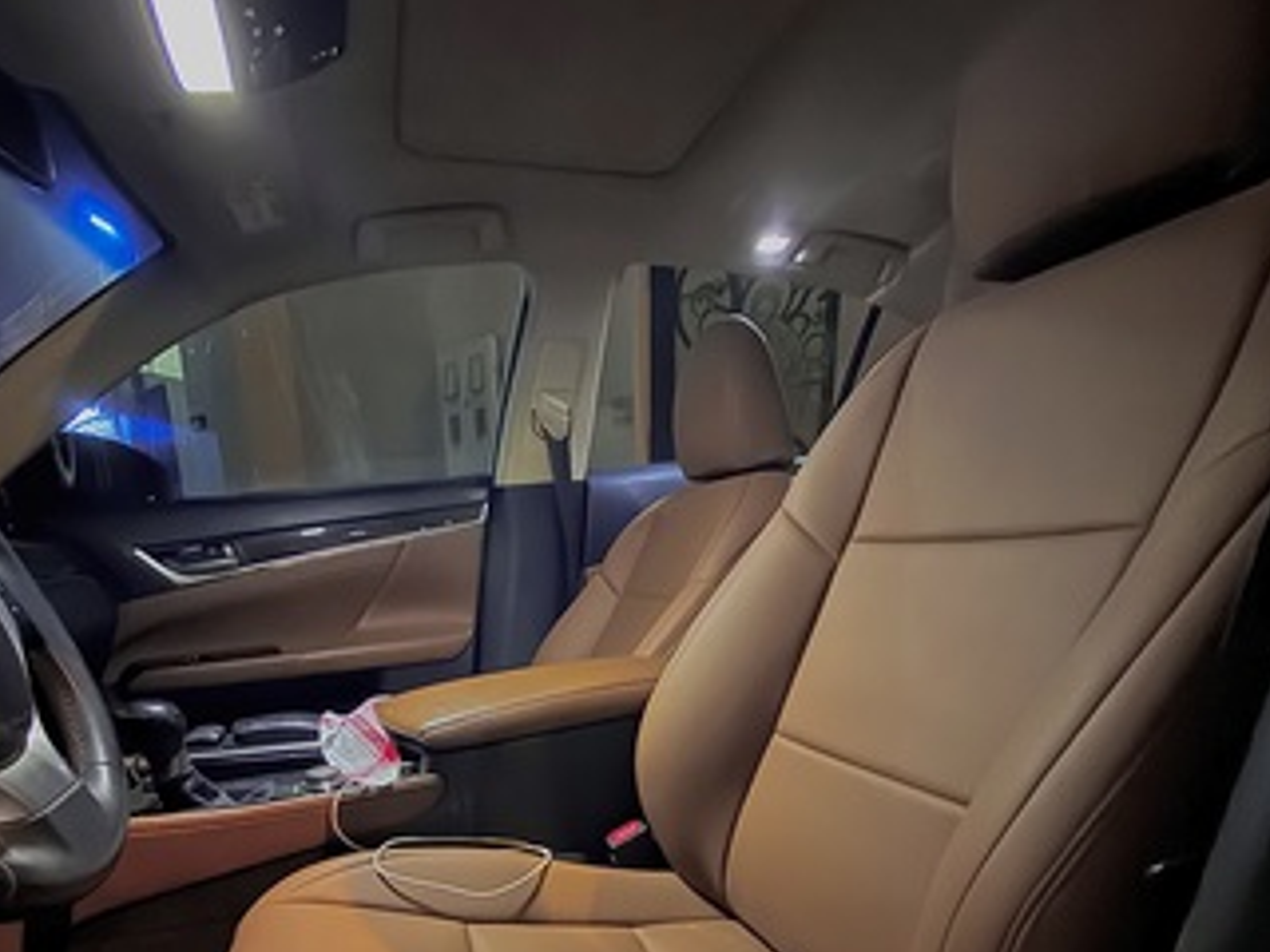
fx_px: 734
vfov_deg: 58.3
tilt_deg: -16.4
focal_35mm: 20
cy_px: 823
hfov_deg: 81.7
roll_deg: +0.5
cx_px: 605
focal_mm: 2.22
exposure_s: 1/9
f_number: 2.2
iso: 1600
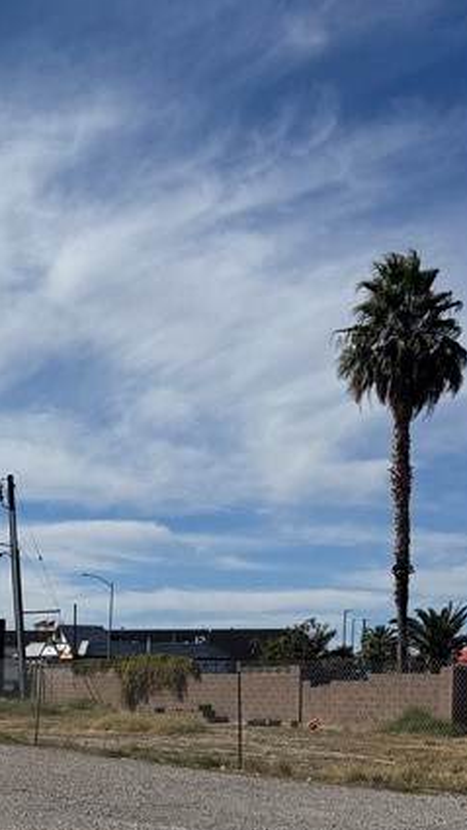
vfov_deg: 31.9
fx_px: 1387
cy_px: 734
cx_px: -254
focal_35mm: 63
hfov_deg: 17.1
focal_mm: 6.76
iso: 80
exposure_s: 1/10417
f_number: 1.78
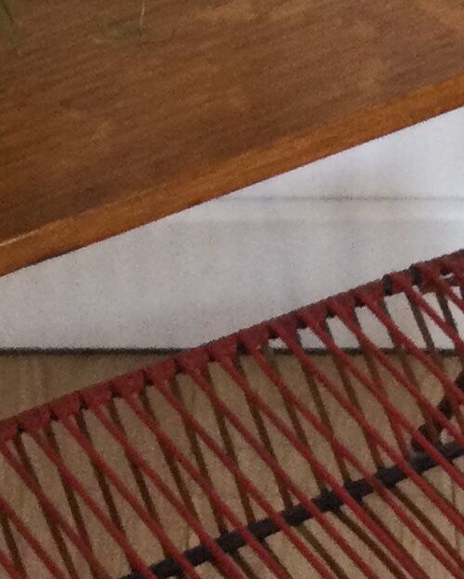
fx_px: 2729
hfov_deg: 9.7
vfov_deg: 12.0
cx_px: 141
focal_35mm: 159
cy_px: -29
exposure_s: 1/33
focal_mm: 3.3
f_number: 2.4
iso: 50
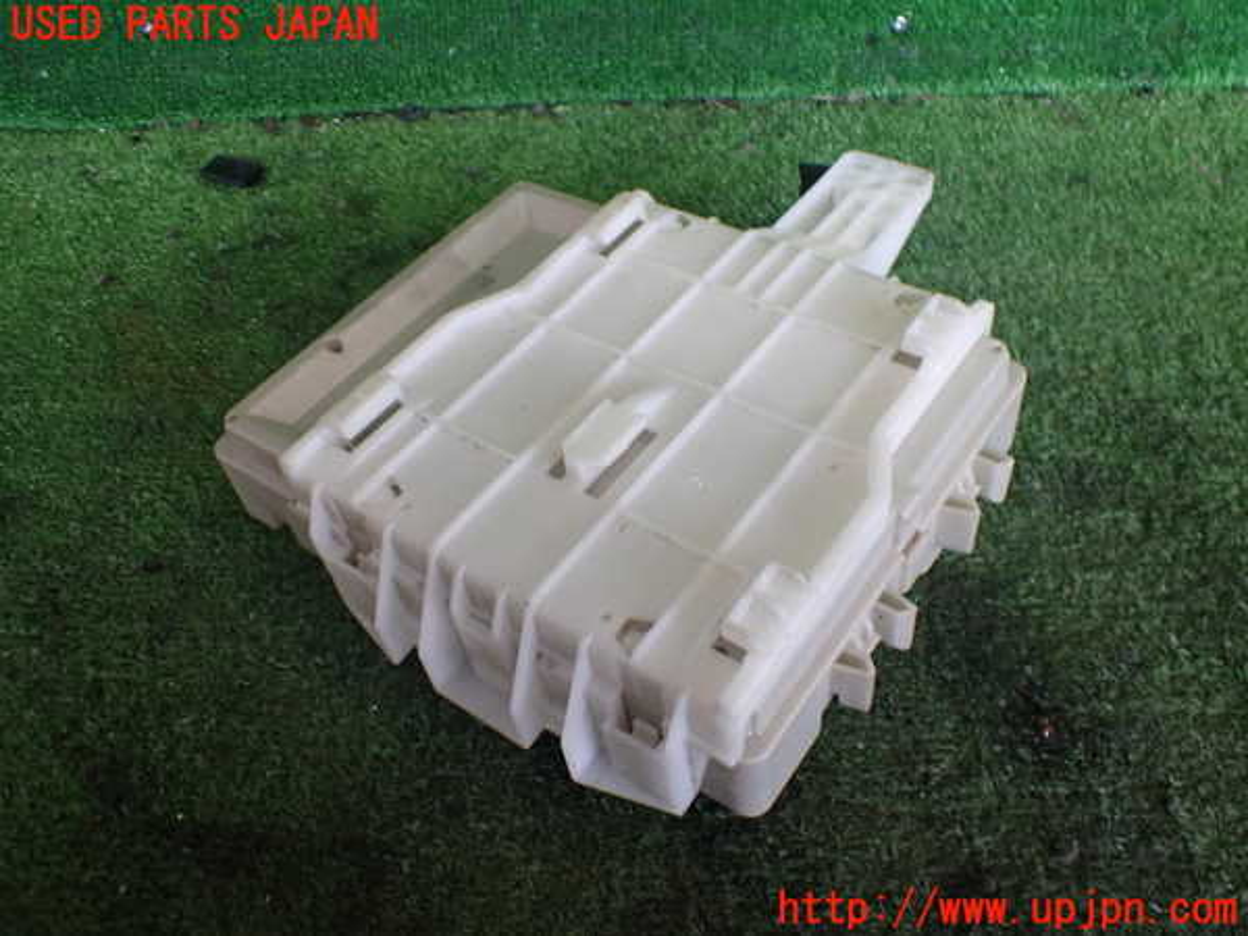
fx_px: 1082
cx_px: 624
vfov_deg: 46.8
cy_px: 468
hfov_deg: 60.0
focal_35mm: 30
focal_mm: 5.4
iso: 200
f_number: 2.3
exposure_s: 1/125
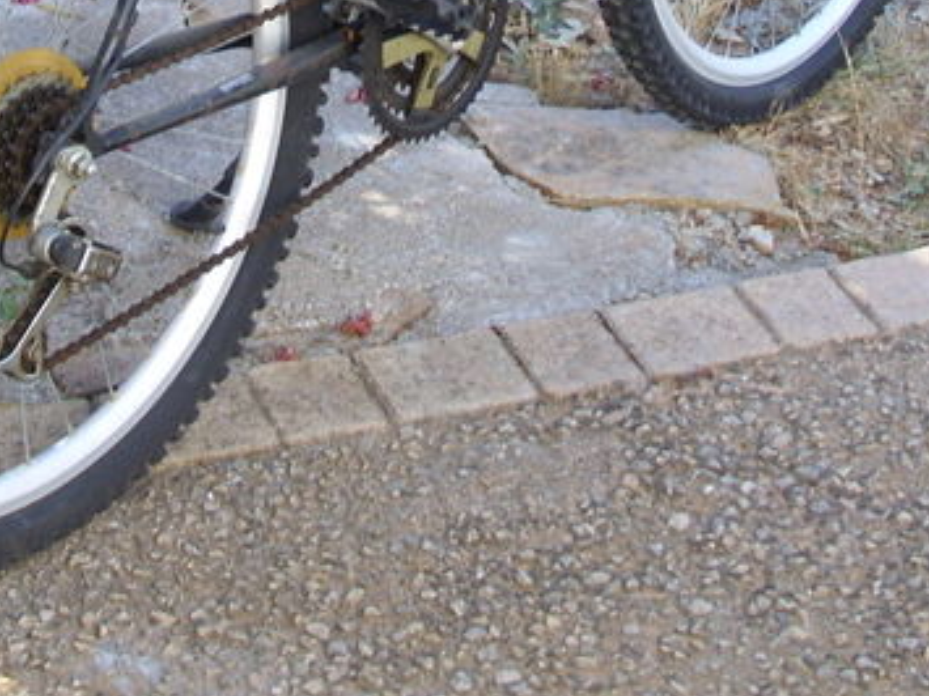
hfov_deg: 18.3
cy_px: -186
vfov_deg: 13.4
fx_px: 2871
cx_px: 330
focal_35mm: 107
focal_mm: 7.8
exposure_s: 1/184
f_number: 2.8
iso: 50
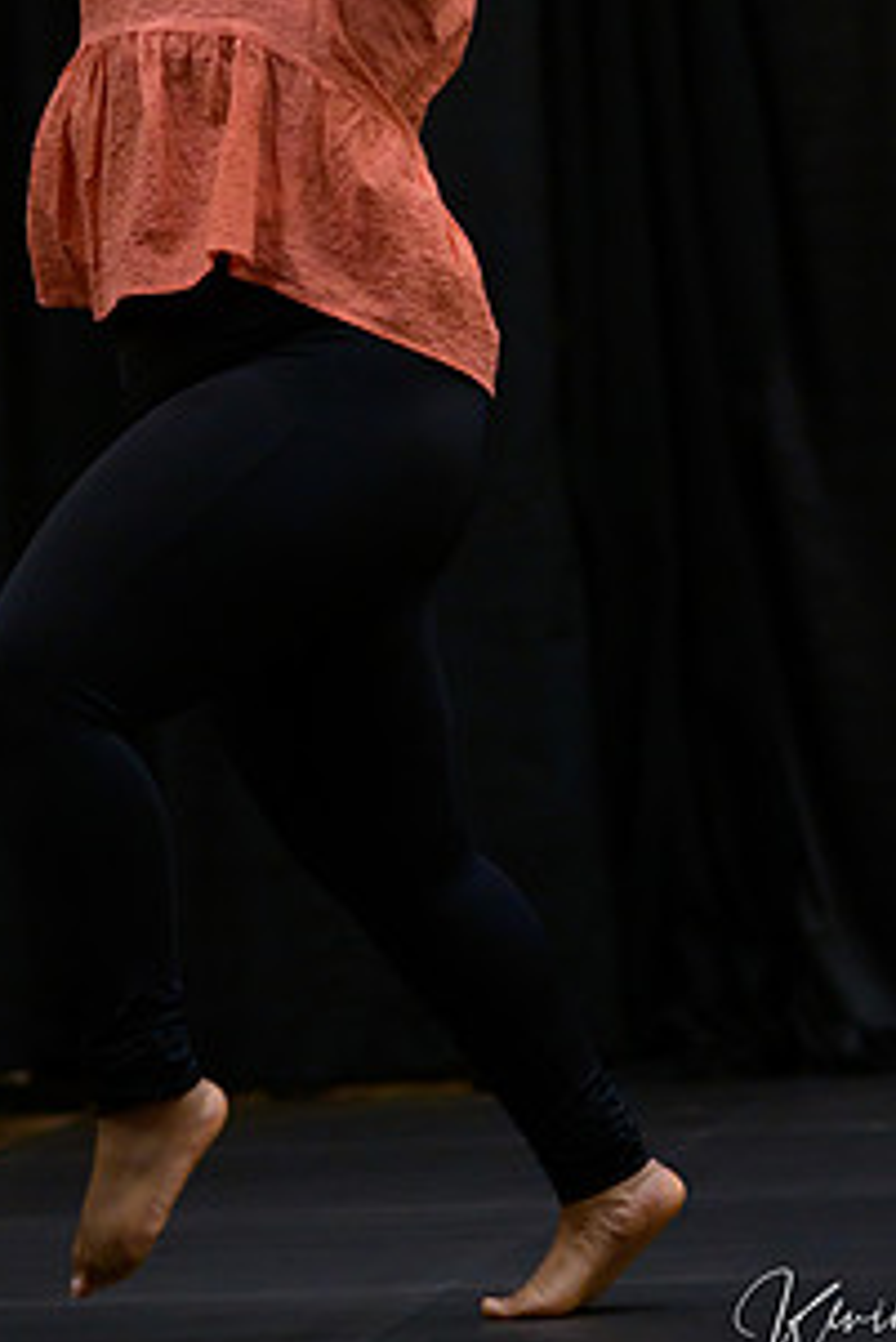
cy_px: 392
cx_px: 392
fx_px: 7085
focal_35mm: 190
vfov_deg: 10.8
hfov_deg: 7.2
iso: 2000
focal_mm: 85
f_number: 1.8
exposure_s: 1/800
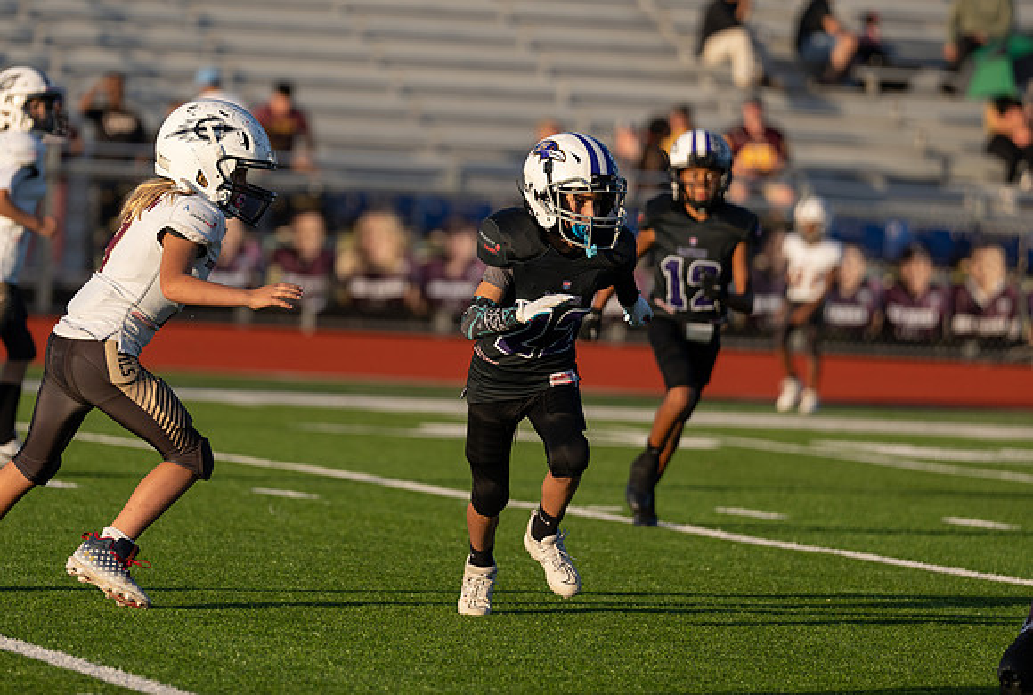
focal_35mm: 304
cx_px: 371
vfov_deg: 4.6
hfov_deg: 6.8
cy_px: 276
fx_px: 8731
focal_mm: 200
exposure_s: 1/1600
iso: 100
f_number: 2.8
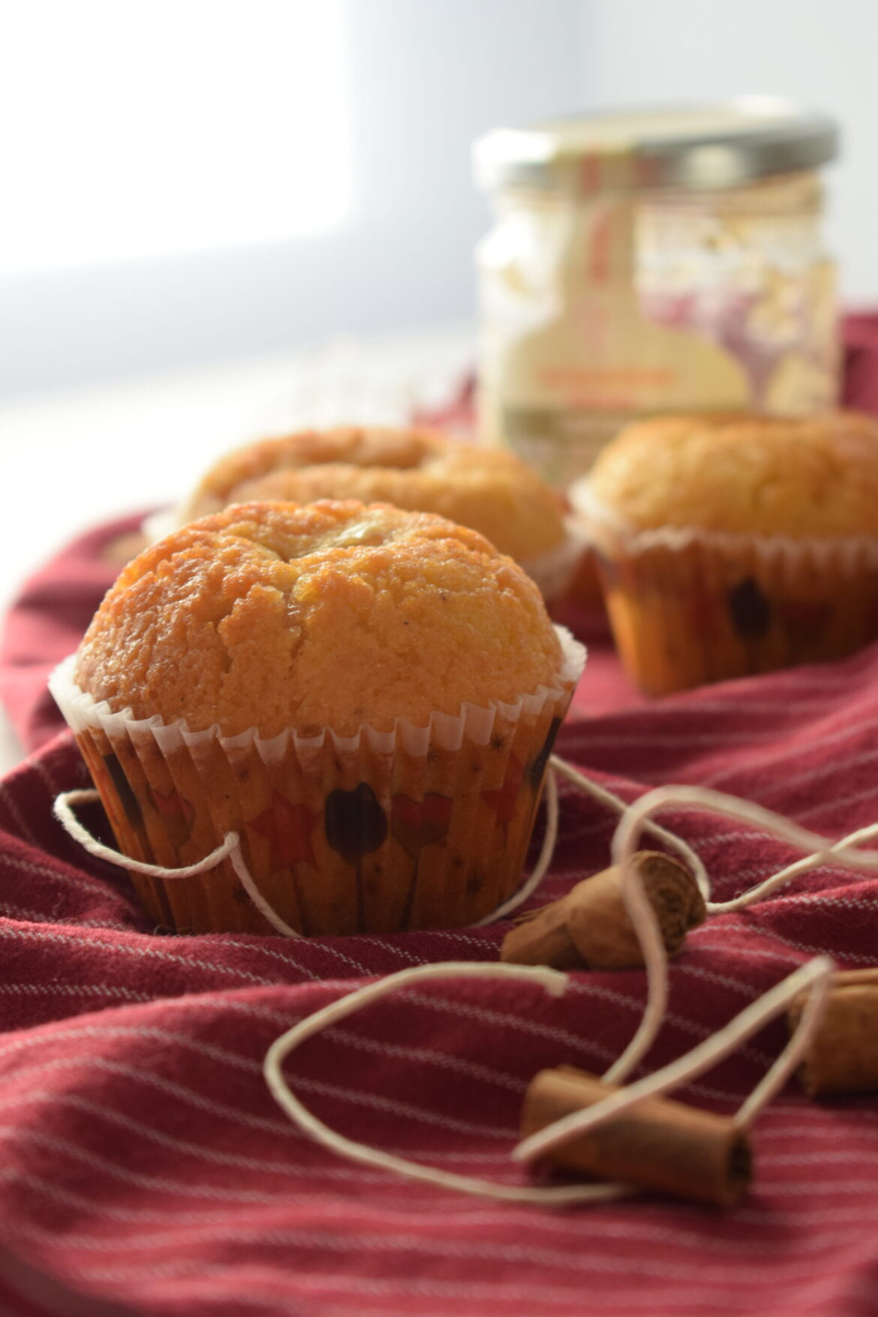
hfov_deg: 16.6
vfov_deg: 24.6
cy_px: 658
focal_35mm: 82
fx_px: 3018
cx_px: 439
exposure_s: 1/100
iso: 400
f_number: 5.6
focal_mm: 55
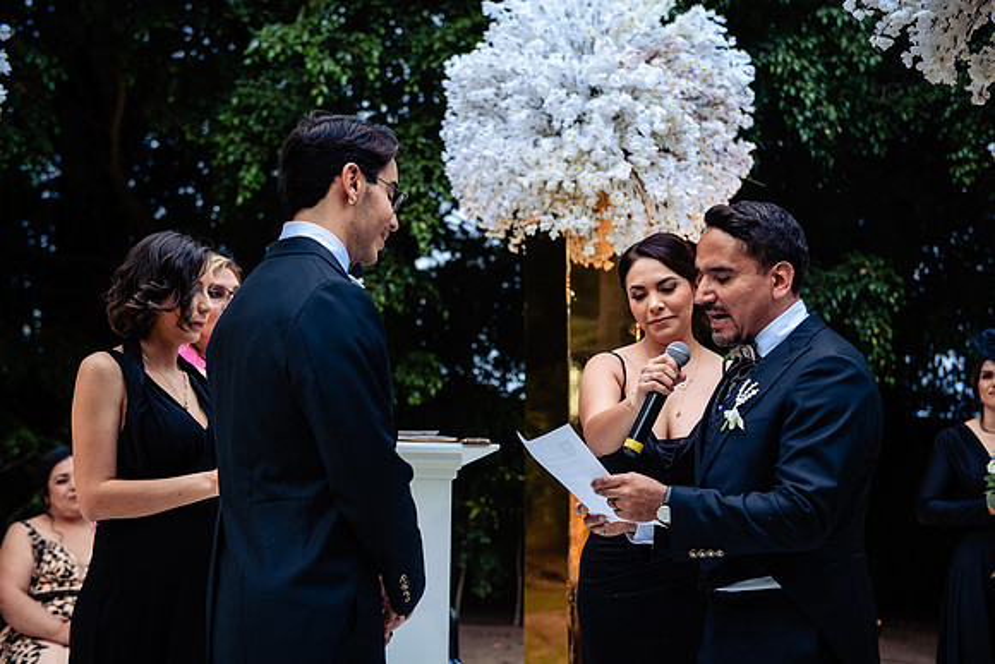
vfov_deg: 24.2
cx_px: 498
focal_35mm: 56
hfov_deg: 35.6
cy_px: 332
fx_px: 1548
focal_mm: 56
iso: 640
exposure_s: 1/125
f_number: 3.5
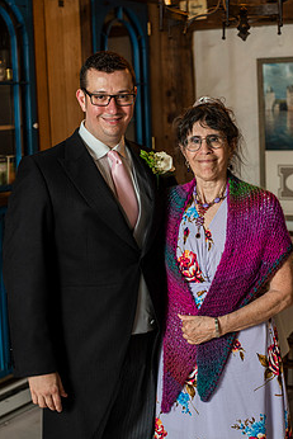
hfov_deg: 20.9
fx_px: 793
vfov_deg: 30.9
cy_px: 199
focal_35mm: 65
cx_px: 165
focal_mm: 50
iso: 500
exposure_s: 1/80
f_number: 4
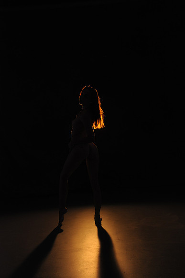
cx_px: 92
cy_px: 139
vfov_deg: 35.6
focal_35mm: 56
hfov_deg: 24.2
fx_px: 431
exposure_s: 1/90
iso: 800
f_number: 5.6
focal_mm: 56
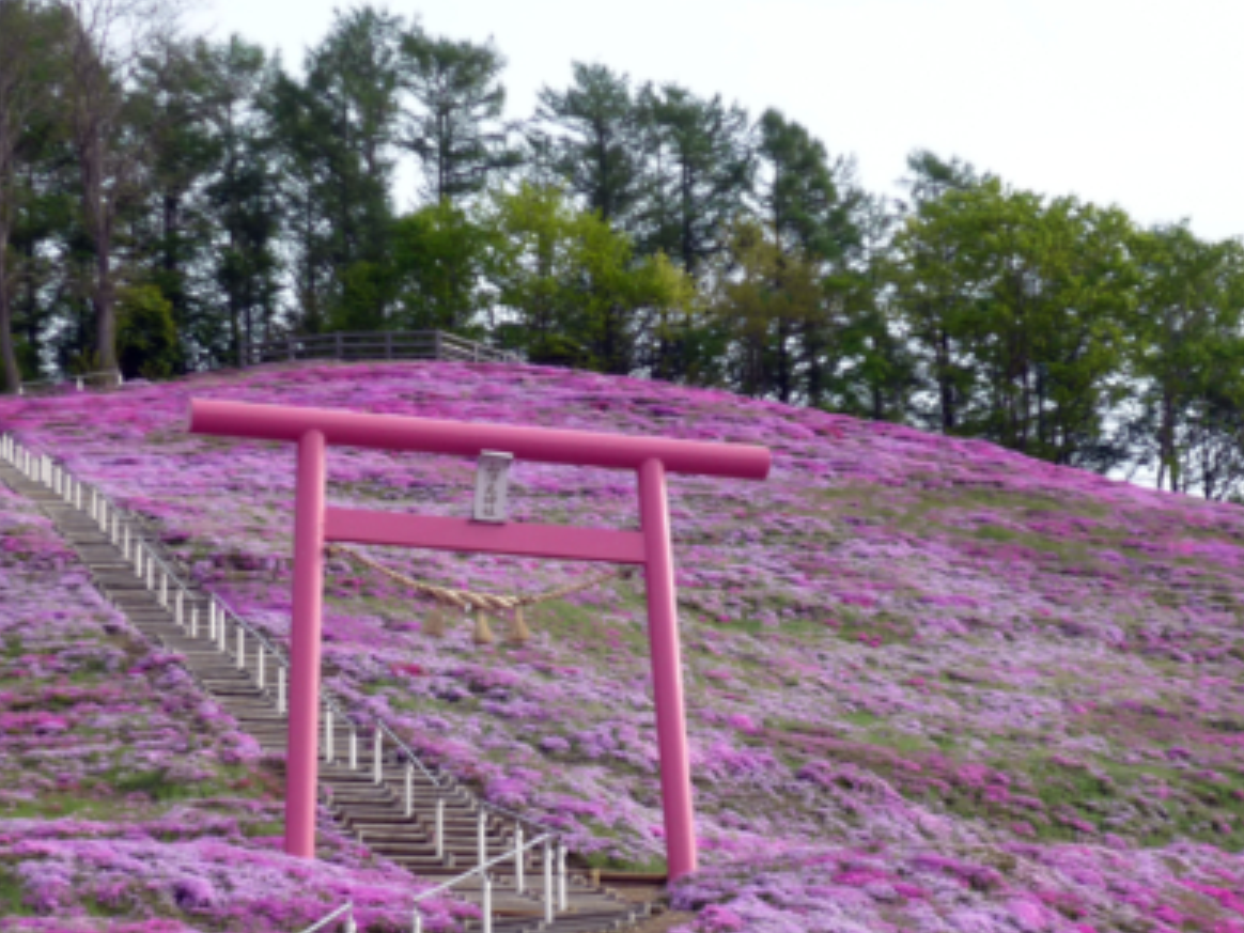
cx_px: 497
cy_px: 542
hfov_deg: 17.0
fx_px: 4169
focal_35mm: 116
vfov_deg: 12.8
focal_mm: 12.3
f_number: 4.1
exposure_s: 1/320
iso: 100
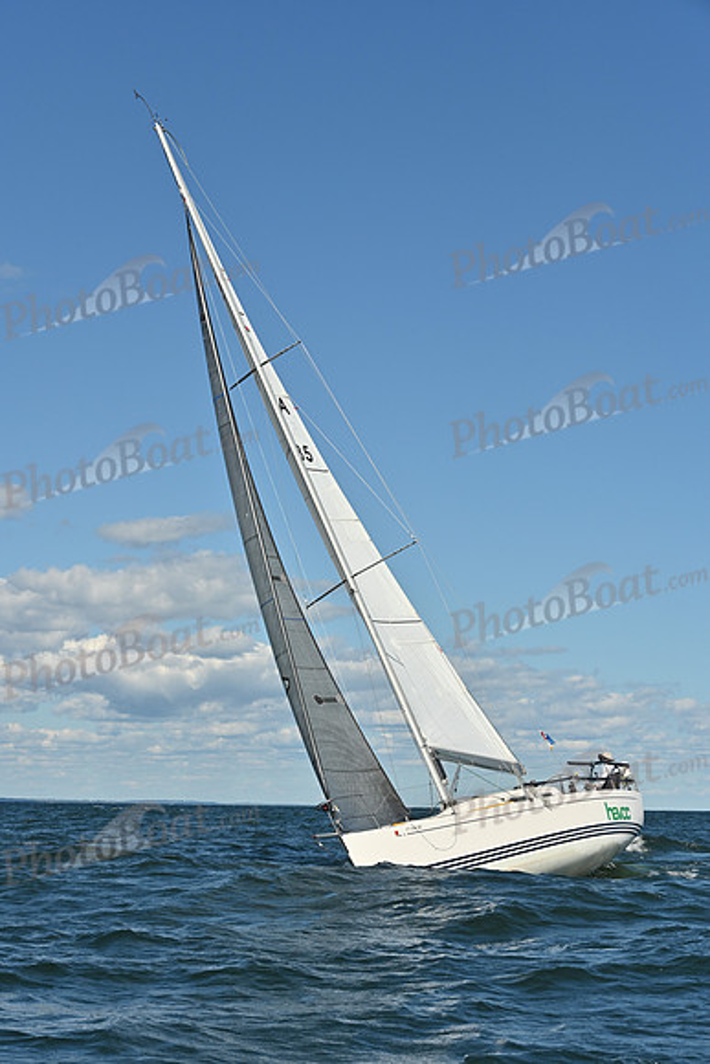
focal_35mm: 70
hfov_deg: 19.5
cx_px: 355
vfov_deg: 28.8
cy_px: 532
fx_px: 2069
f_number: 8
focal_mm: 70
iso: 320
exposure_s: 1/1600
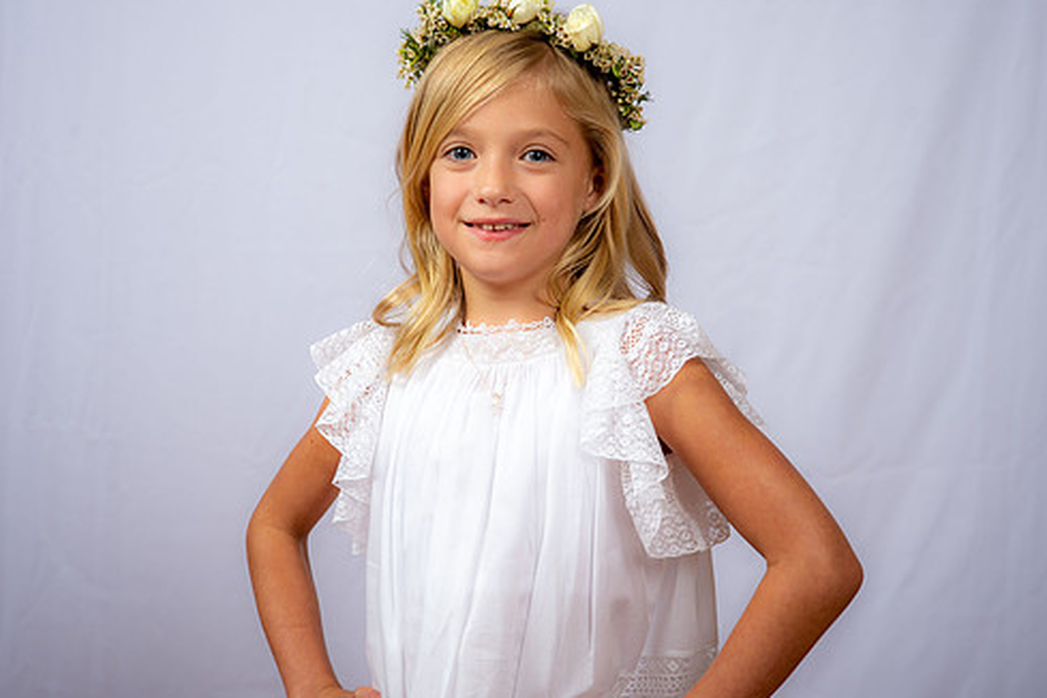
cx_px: 531
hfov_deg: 24.5
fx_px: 2414
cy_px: 383
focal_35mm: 83
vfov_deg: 16.5
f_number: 6.3
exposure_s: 1/160
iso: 250
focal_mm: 70
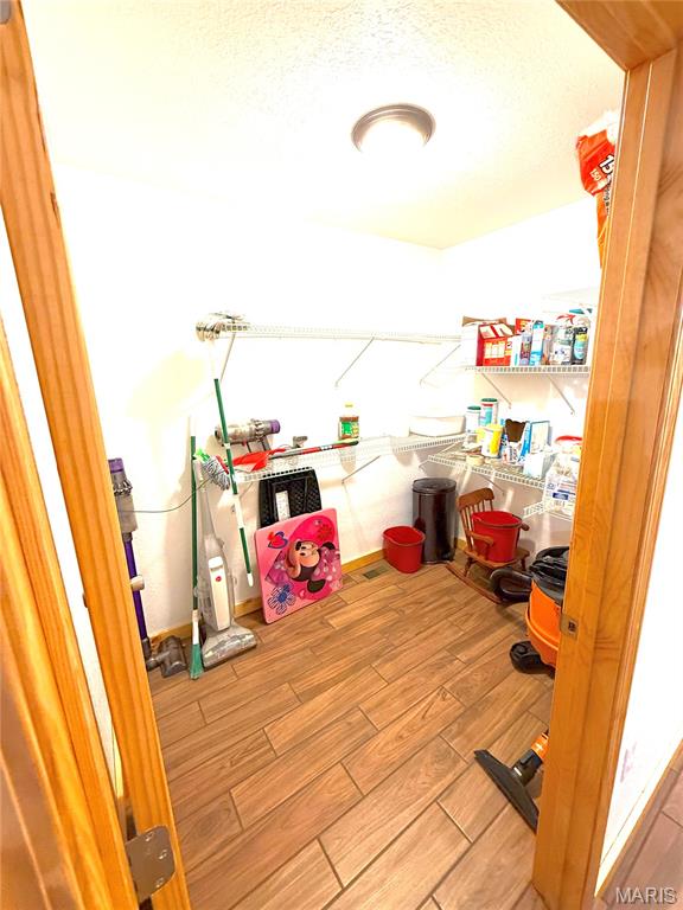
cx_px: 342
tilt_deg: -12.3
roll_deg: -0.1
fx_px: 368
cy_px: 455
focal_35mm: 14
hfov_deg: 85.7
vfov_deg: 102.1
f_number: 2.2
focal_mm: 2.22
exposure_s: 1/60
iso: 250
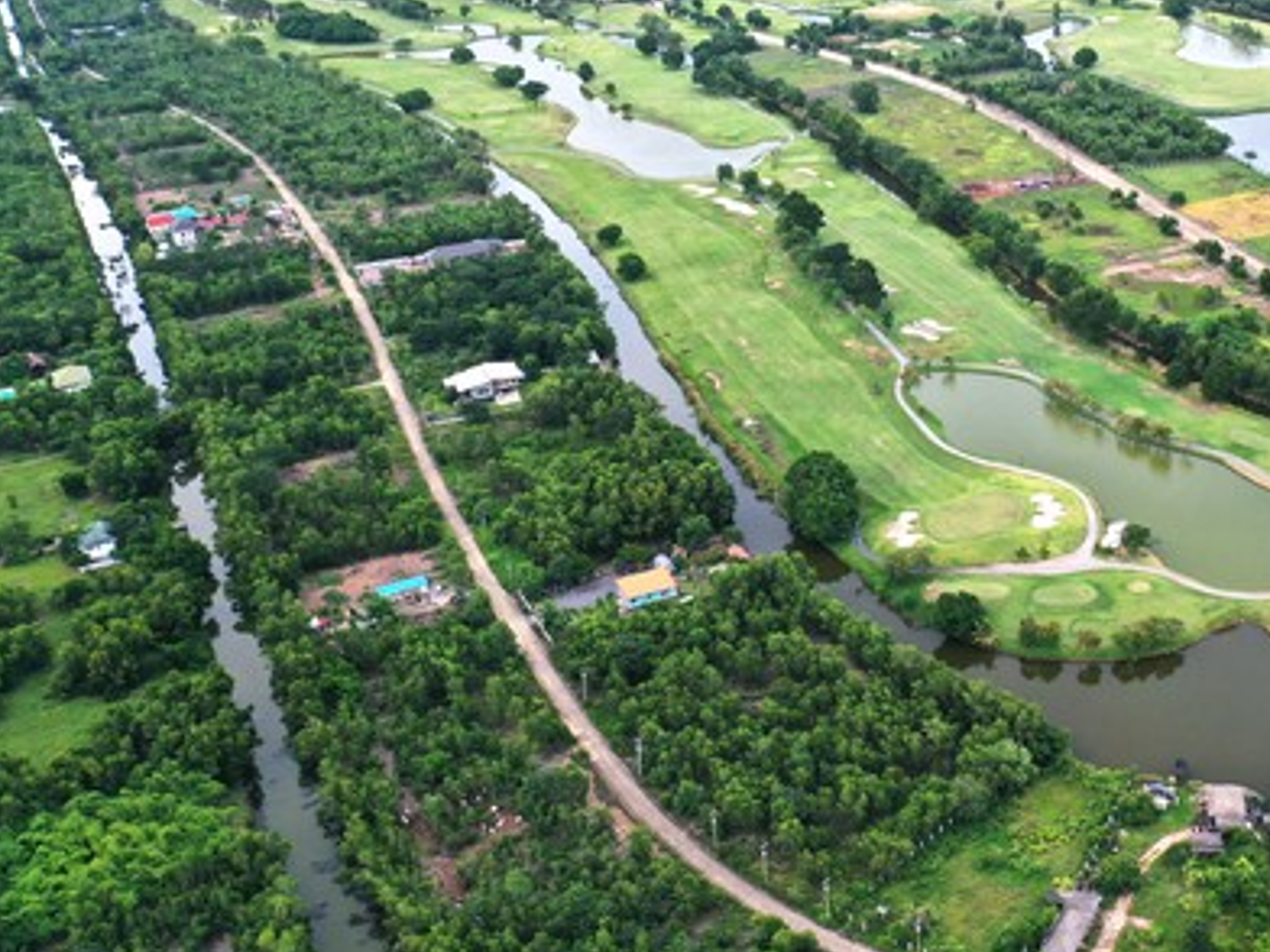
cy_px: 410
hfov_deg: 41.1
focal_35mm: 44
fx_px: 1614
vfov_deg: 32.8
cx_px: 1024
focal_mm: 10.26
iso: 100
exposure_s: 1/30
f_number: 2.8
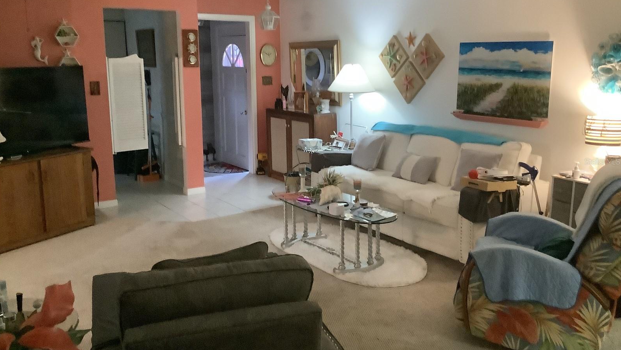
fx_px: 560
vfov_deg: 34.6
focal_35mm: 34
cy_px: 161
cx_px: 309
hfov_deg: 58.0
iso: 640
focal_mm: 3.3
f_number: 2.4
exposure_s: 1/30
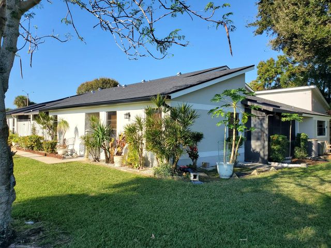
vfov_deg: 53.1
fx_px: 249
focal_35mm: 26
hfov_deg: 67.3
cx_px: 166
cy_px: 124
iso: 50
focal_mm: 4.3
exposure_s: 1/1411
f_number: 2.4
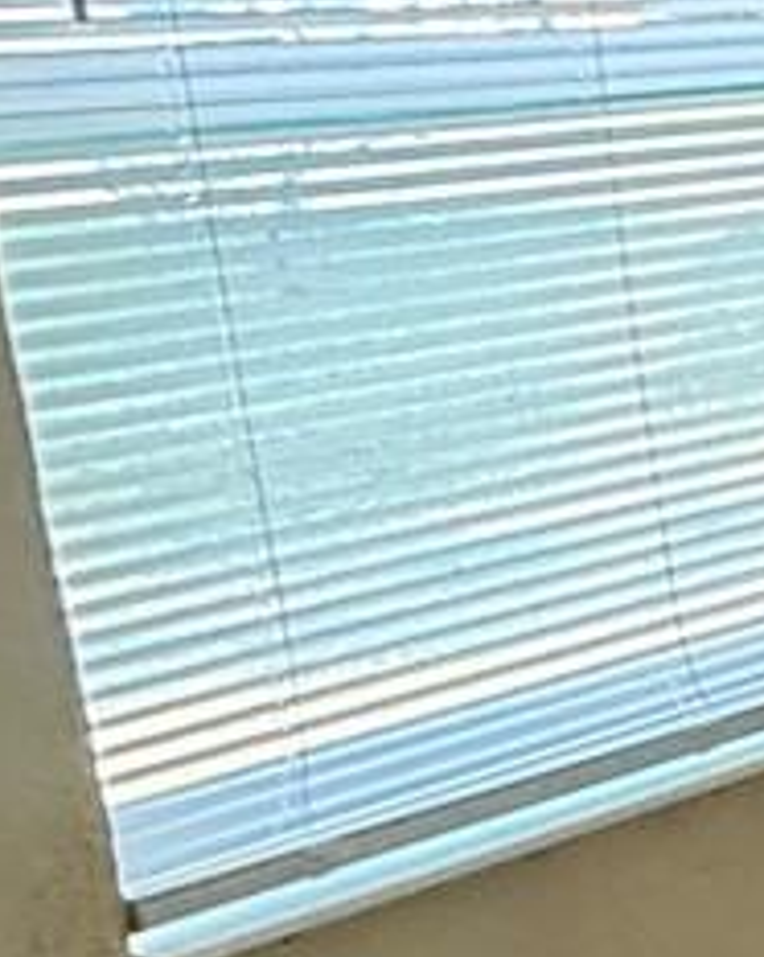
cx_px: 2879
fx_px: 2660
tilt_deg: -11.0
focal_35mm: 94
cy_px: 407
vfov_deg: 20.4
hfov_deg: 8.8
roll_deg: -0.7
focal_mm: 2.22
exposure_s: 1/61
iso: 400
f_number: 2.2
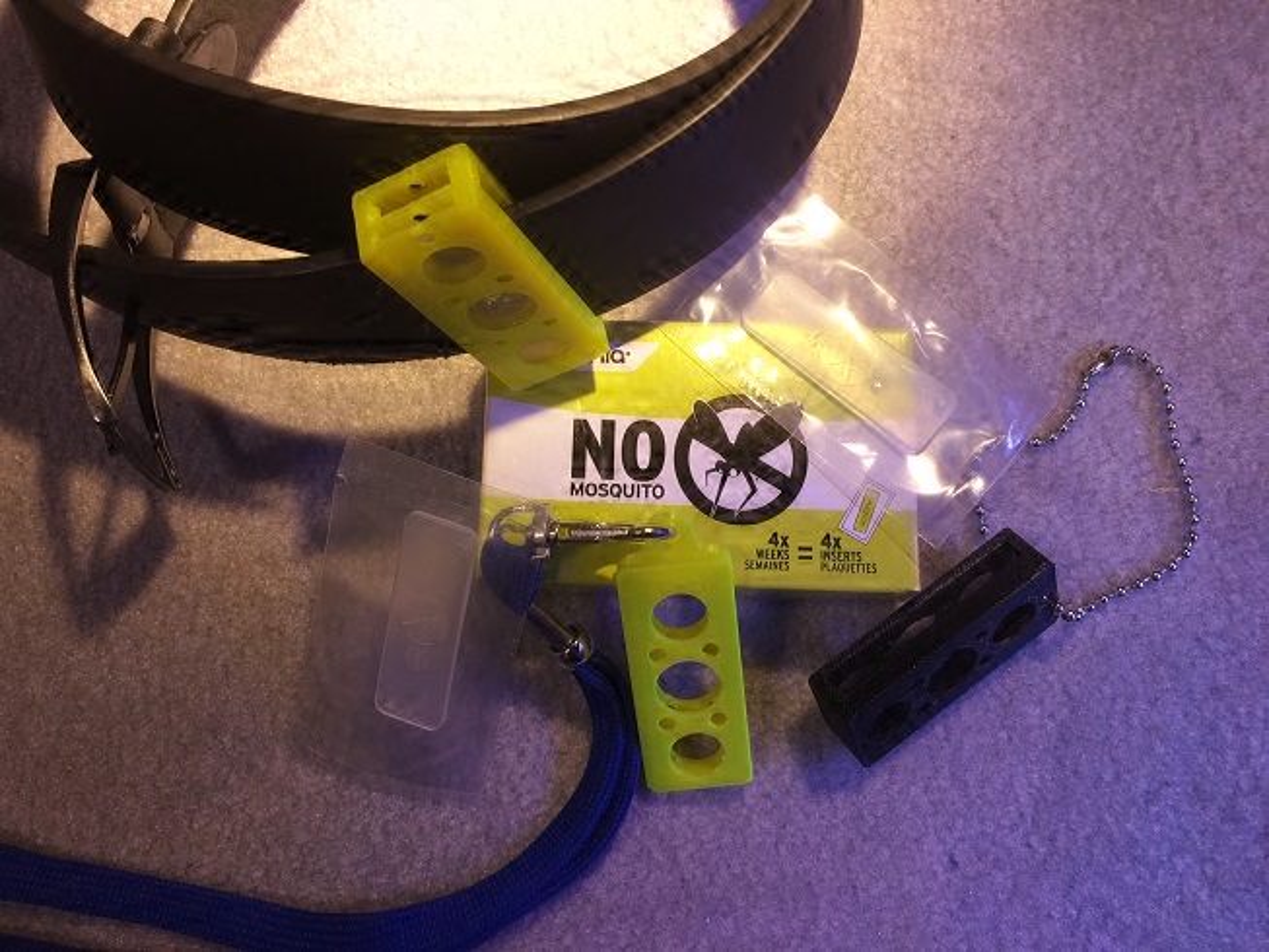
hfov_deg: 61.7
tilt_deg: -80.7
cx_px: 634
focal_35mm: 29
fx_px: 1063
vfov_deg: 48.2
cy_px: 476
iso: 100
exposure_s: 1/17
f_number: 2.2
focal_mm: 4.15
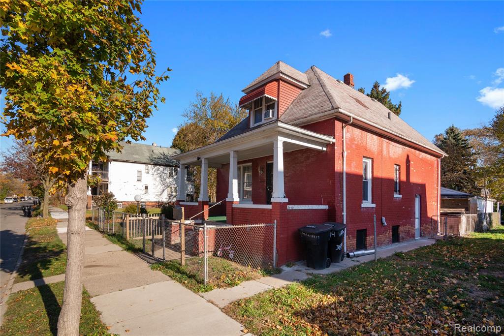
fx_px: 420
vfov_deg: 43.6
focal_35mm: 30
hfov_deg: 61.9
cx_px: 252
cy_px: 168
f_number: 9
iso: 320
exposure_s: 1/400
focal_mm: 30
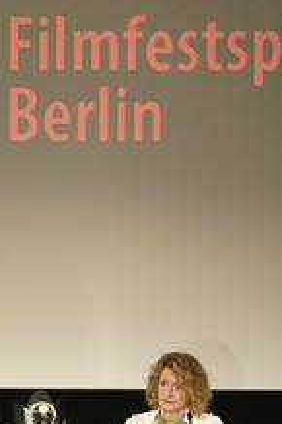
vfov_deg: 8.3
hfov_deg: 5.5
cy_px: 290
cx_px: -13
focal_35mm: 248
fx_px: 2918
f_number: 5
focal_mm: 120
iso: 5000
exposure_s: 1/250
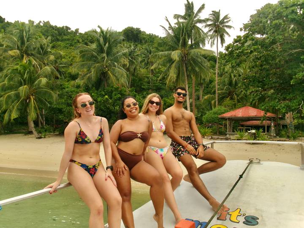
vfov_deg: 49.7
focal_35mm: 28
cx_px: 152
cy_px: 114
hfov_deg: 63.4
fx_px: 246
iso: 100
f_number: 10.8
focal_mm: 5.1
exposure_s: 1/100
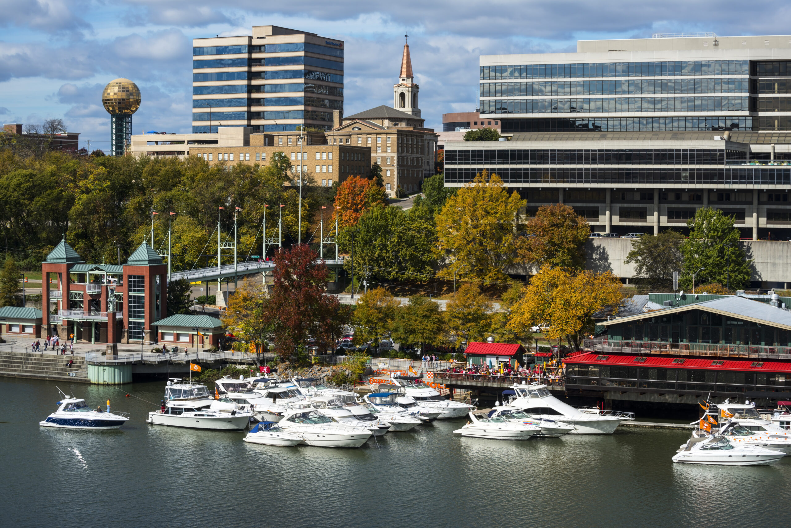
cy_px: 264
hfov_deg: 28.8
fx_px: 1539
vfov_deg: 19.5
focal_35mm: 70
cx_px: 396
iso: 200
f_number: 10
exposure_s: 1/400
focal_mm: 70
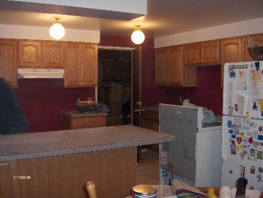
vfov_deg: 36.9
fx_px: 297
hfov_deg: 47.8
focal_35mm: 39
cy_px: 99
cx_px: 132
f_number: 2.8
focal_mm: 8
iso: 100
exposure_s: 1/60
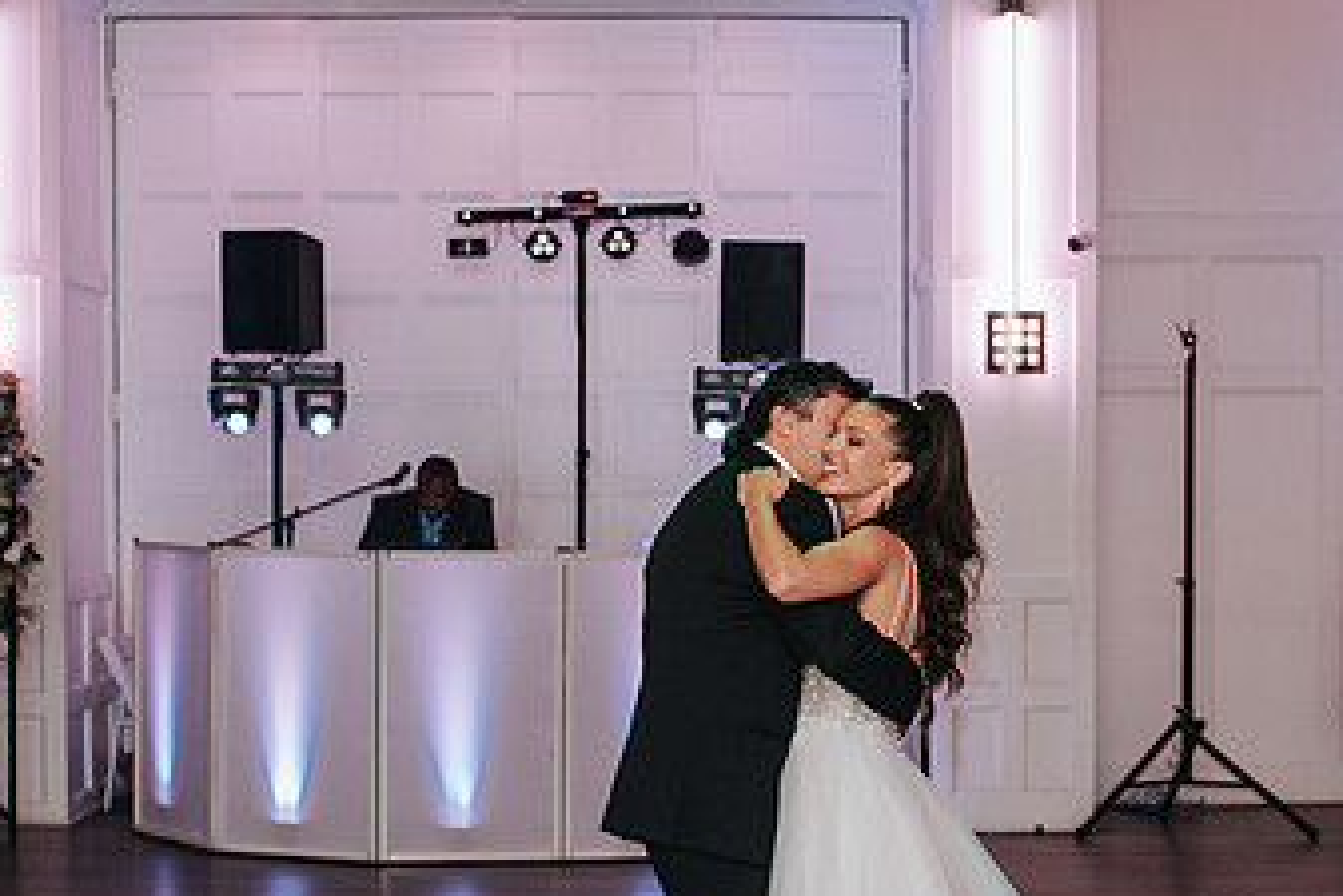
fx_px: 2948
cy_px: 648
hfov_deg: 25.6
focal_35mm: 79
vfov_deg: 17.2
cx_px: 789
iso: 1000
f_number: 2.8
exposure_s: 1/200
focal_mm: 35
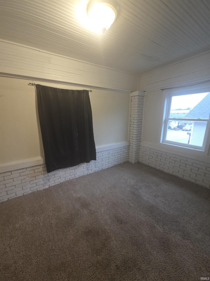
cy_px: 140
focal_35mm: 13
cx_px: 105
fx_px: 105
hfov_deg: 89.9
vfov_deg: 106.2
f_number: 1.9
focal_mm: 2.2
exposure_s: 1/60
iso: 500
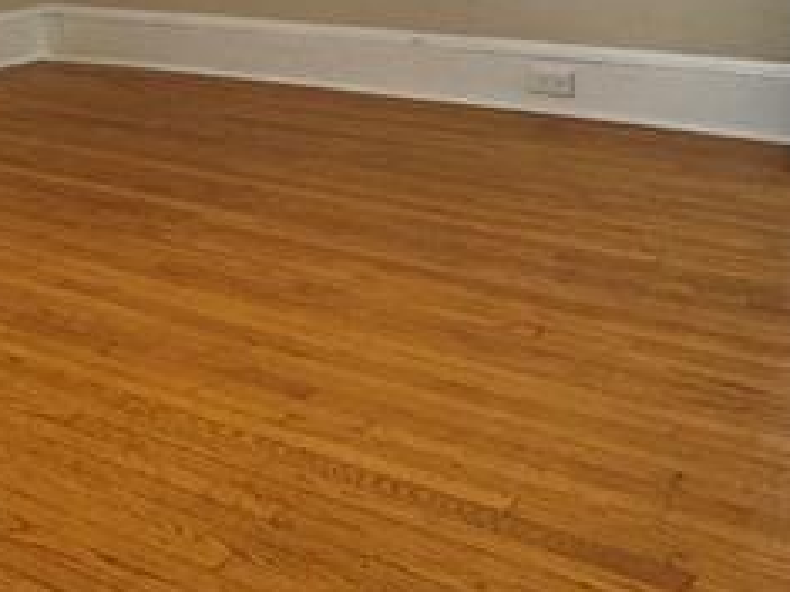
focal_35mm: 61
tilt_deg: -4.2
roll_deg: +0.9
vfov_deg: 22.3
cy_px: -98
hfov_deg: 27.5
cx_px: -178
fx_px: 1391
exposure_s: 1/120
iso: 200
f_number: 2.2
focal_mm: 2.22
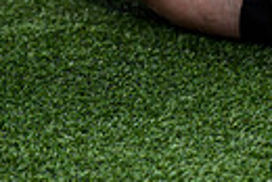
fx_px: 3842
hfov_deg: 4.0
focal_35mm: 508
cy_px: -106
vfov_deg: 2.7
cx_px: 632
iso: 500
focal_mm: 105
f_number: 4
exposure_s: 1/1250
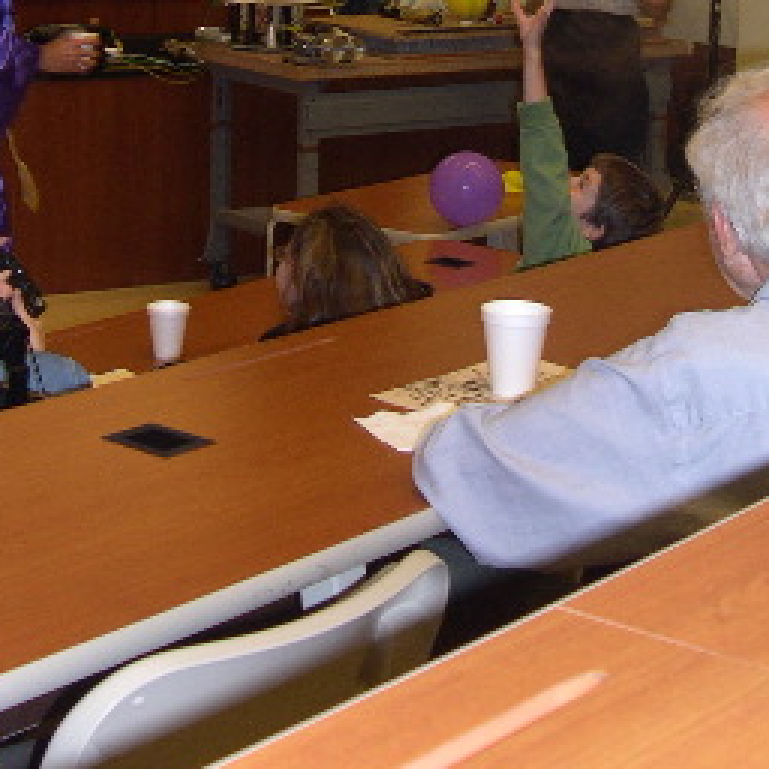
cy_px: -48
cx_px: 315
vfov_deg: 19.9
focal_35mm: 84
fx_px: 2111
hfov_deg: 20.6
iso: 175
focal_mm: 8
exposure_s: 1/60
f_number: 2.8
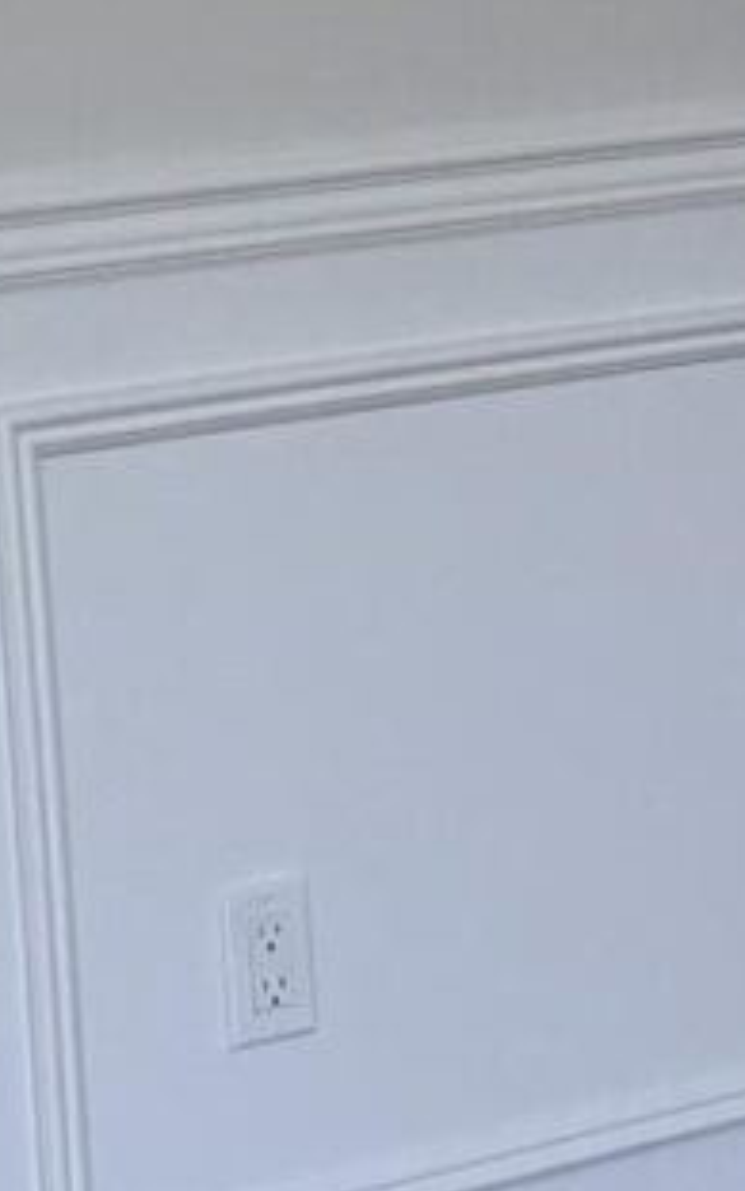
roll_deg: +1.3
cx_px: 2693
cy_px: 229
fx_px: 6790
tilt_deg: -5.9
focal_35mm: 209
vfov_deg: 10.0
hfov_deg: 5.6
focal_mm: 6.76
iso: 100
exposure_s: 1/271
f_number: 1.78
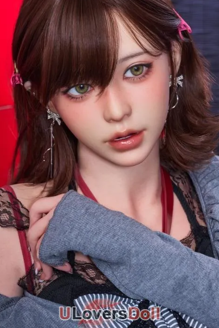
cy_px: 122
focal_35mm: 90
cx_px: 110
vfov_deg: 22.6
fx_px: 821
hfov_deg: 15.2
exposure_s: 1/160
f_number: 7.1
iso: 100
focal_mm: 70
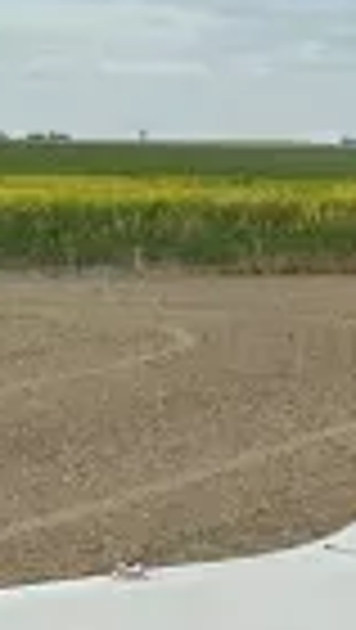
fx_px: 2997
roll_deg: +0.7
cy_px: 1174
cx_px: 671
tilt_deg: -18.2
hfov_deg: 6.6
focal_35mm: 179
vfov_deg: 11.1
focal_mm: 6.86
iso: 80
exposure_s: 1/3472
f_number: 1.78
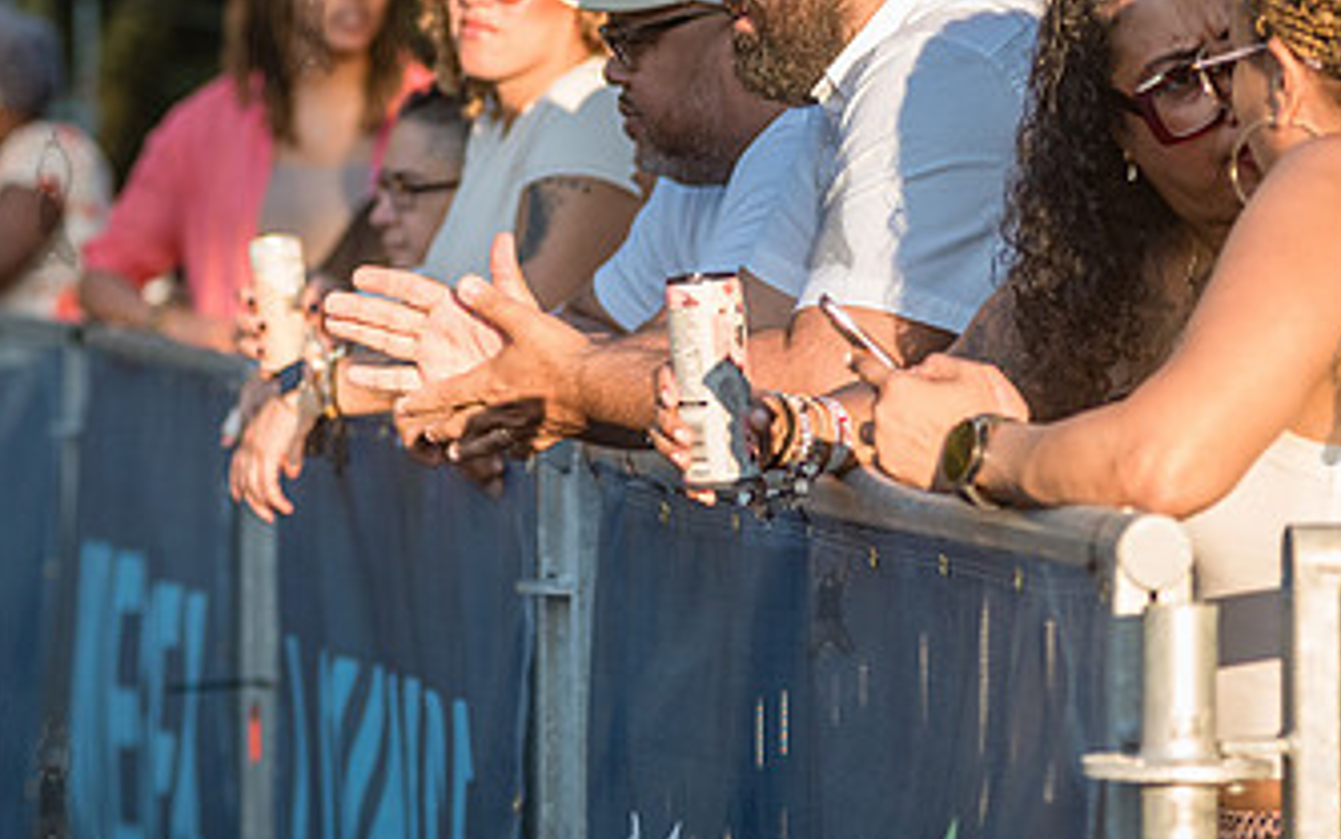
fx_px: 8262
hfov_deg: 9.3
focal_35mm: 226
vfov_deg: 5.8
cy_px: 197
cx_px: 784
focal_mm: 120
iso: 1000
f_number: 4
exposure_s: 1/2000
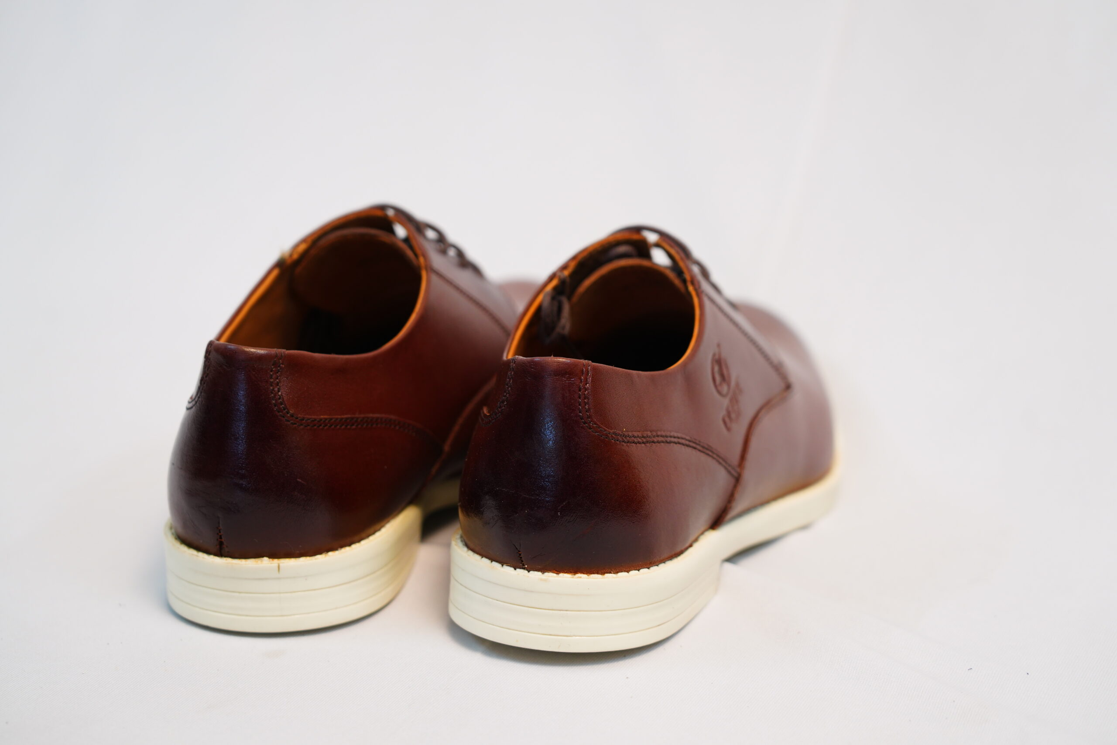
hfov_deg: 20.2
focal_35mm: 101
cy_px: 372
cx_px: 558
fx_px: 3134
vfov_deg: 13.6
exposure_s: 1/125
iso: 640
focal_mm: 101
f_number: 5
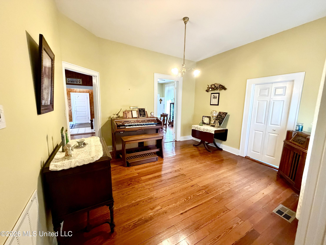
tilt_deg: -8.1
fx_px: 132
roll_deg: -0.7
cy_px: 122
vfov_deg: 85.7
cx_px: 163
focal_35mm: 14
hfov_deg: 102.1
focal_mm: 2.22
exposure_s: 1/60
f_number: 2.2
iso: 640
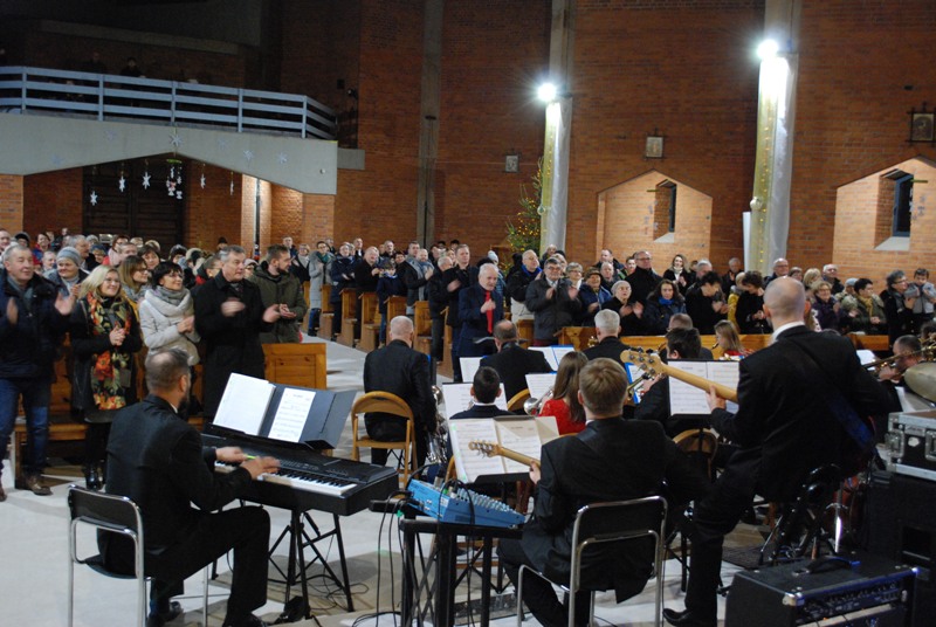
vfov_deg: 37.0
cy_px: 314
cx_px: 468
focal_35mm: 36
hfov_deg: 53.1
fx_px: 937
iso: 1600
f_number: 4.2
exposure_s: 1/15
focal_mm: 24
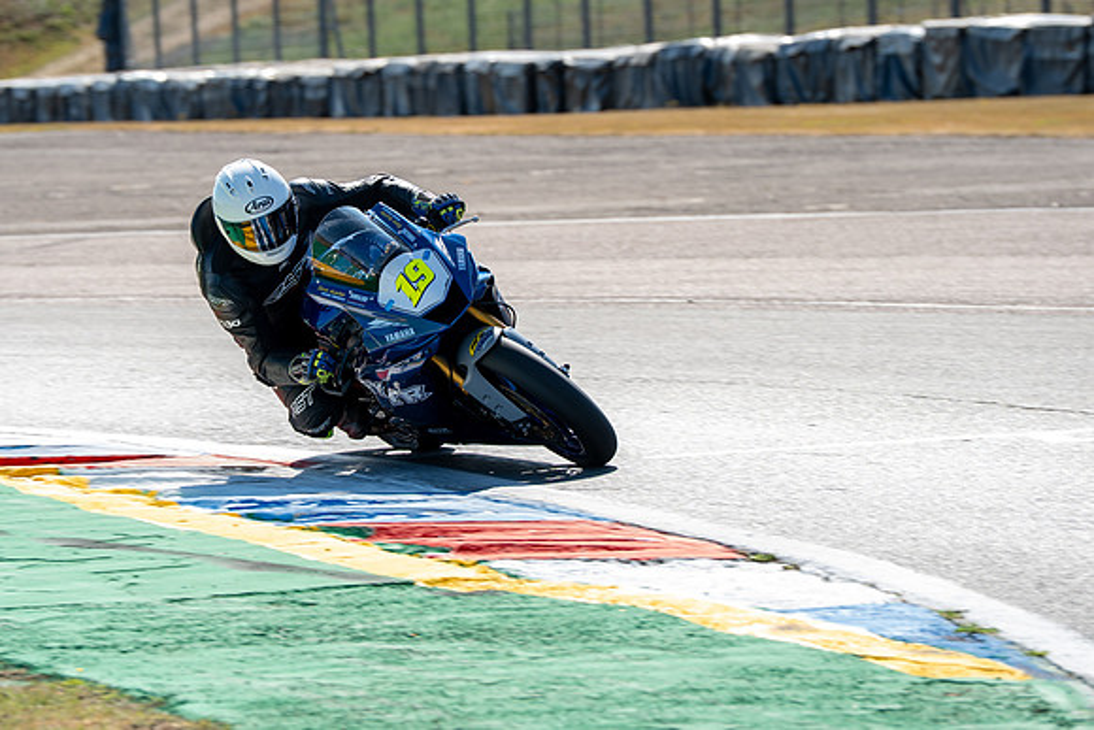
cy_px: 334
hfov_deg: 8.7
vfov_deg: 5.8
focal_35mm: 237
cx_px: 445
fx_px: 7211
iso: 160
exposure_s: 1/500
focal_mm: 200
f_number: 6.3
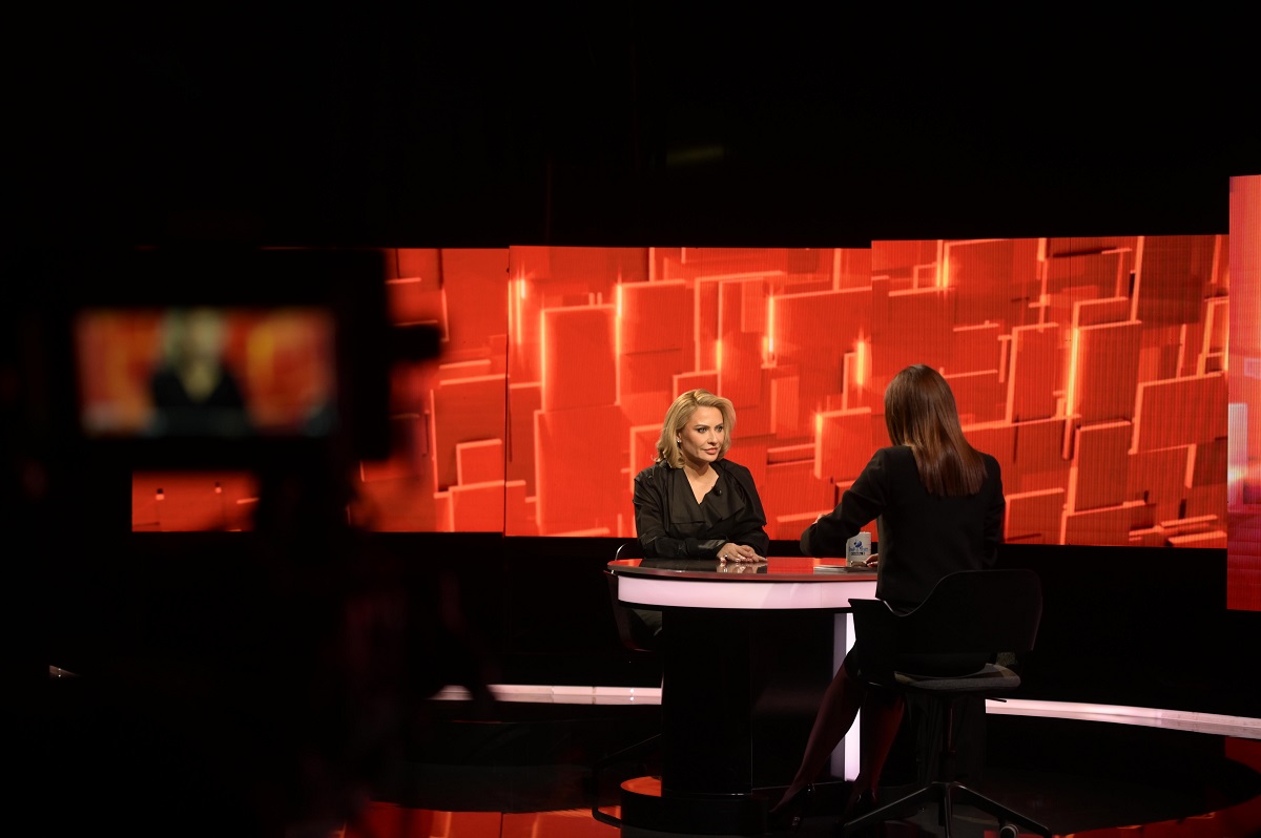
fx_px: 2450
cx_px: 630
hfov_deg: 28.9
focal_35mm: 70
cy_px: 419
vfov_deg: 19.4
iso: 800
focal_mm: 70
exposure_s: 1/250
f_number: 2.8
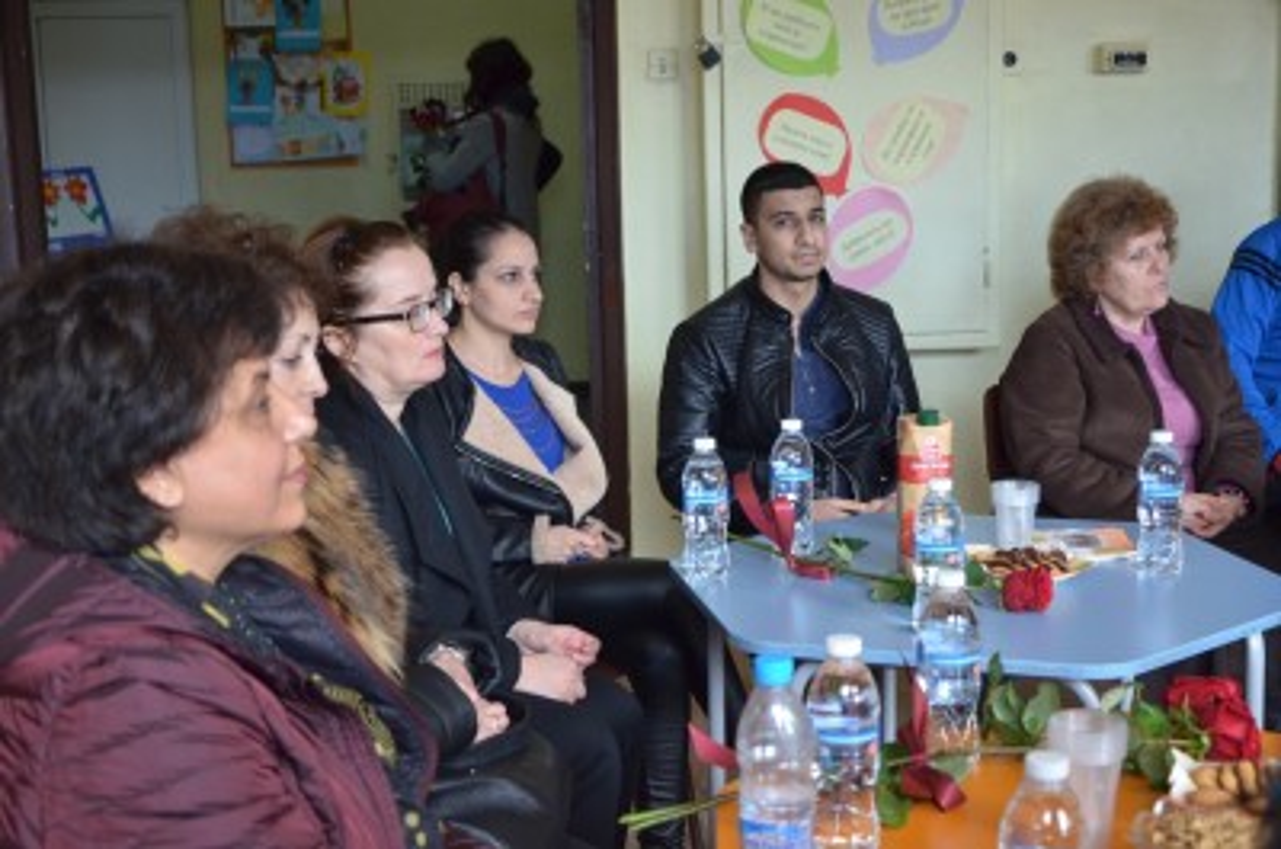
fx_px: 1864
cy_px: 424
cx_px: 640
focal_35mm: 52
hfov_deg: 37.9
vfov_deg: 25.6
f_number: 4.5
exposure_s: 1/160
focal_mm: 35
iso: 1600
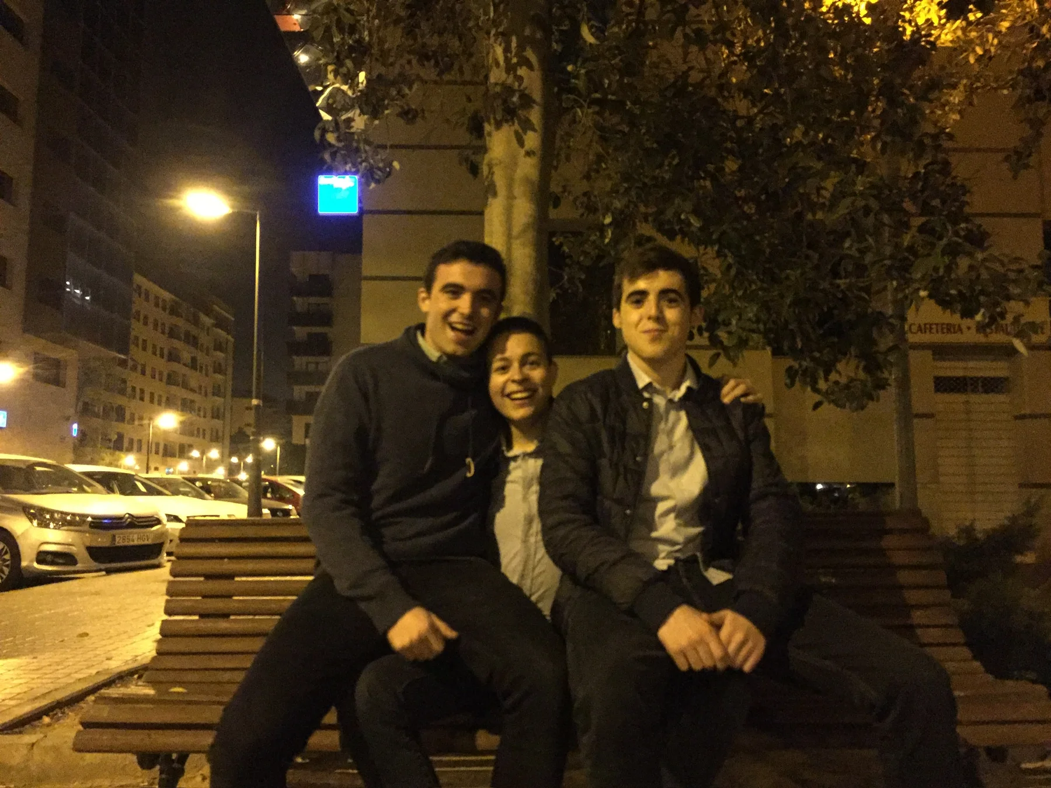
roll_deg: -0.7
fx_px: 880
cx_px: 526
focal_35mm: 29
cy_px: 394
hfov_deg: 61.7
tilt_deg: +7.1
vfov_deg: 48.2
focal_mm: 4.15
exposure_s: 1/17
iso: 1000
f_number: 2.2
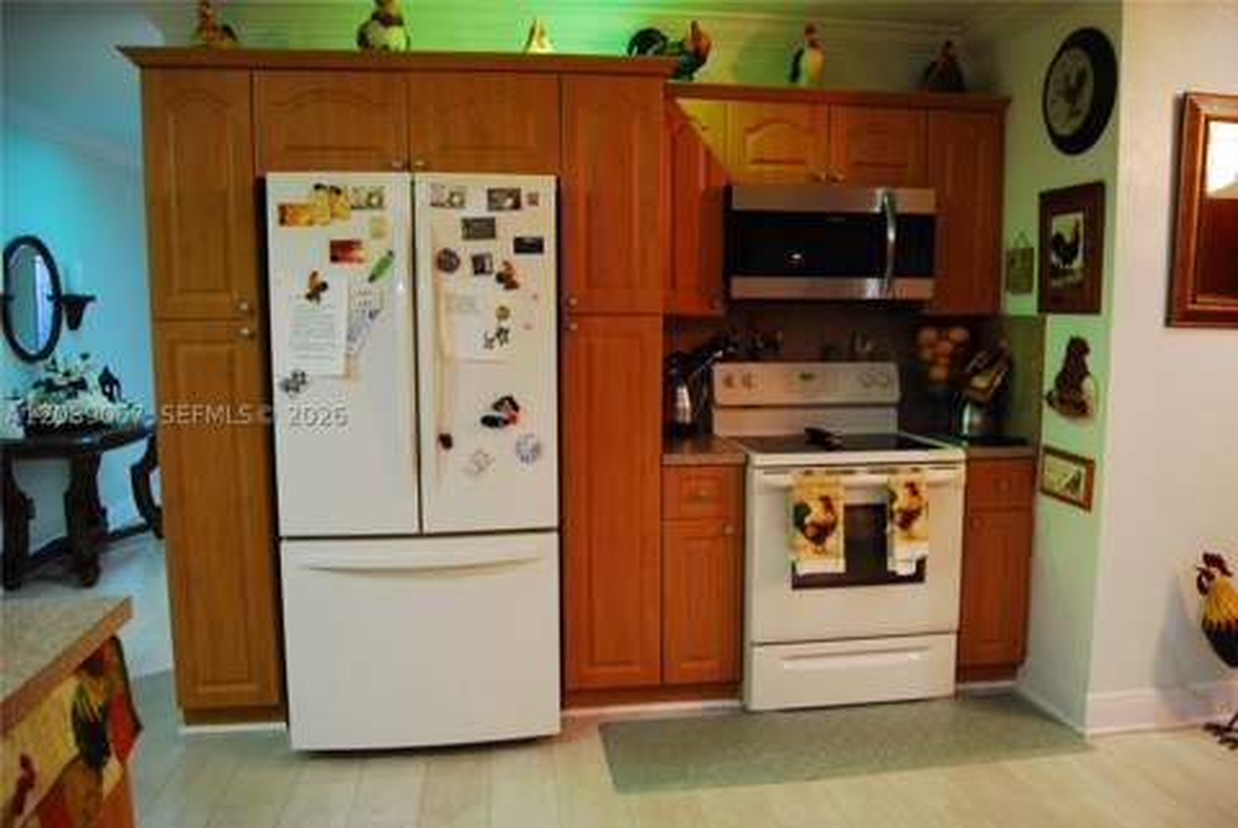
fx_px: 929
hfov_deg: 67.3
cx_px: 619
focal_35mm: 27
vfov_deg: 48.0
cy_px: 414
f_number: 3.5
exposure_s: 1/15
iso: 800
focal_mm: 18
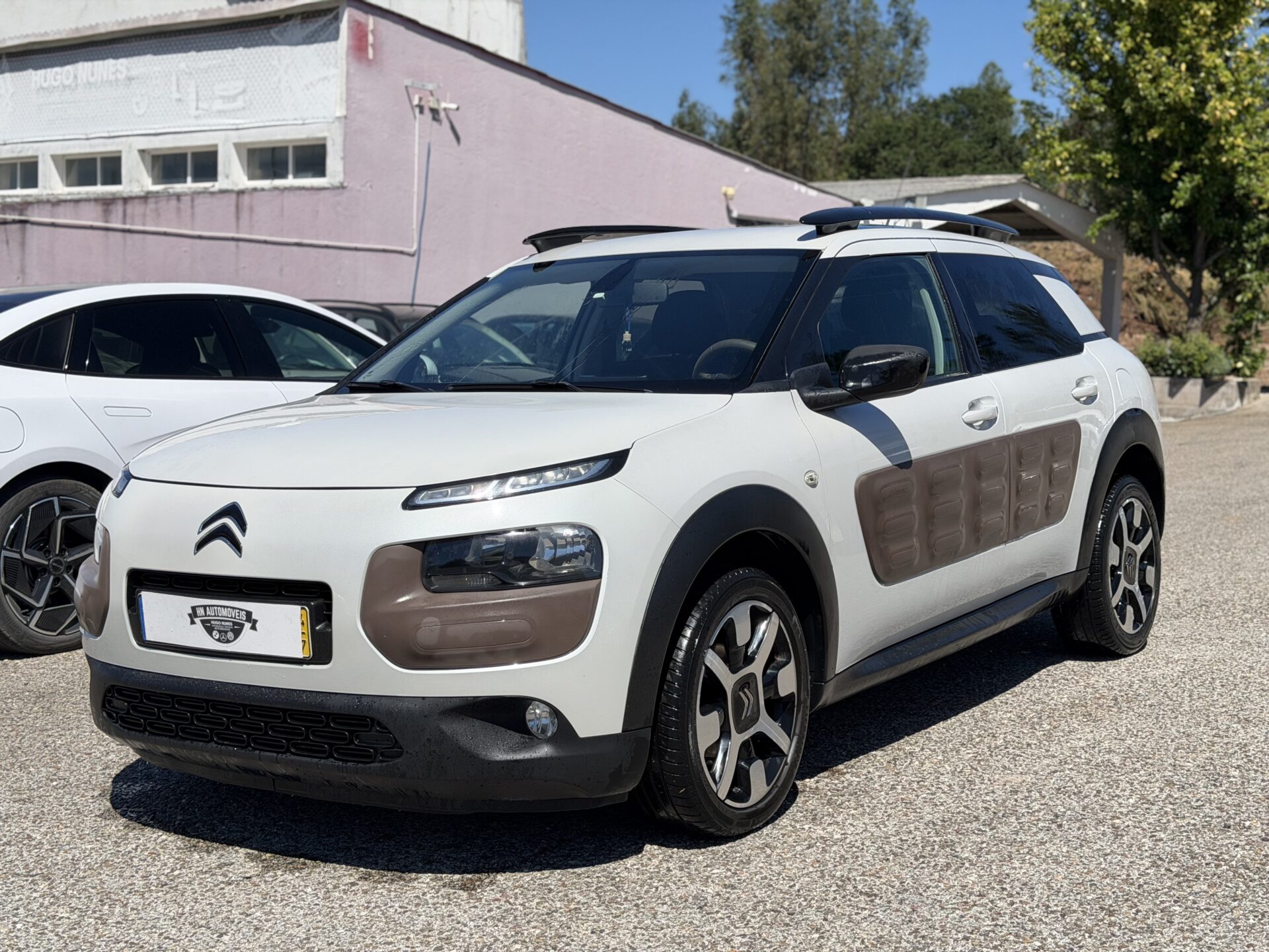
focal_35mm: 48
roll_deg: -2.3
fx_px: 1760
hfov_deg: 39.7
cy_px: 476
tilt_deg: -3.6
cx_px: 634
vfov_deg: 30.3
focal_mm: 6.76
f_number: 1.78
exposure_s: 1/6536
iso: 100
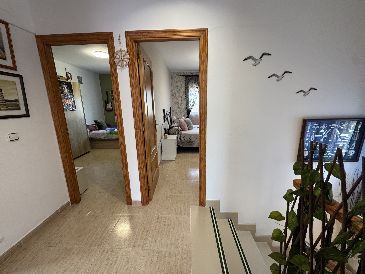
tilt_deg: -12.0
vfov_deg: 85.7
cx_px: 182
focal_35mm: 14
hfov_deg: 102.1
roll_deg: +1.6
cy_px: 137
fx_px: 148
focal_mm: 2.22
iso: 200
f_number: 2.2
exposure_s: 1/99
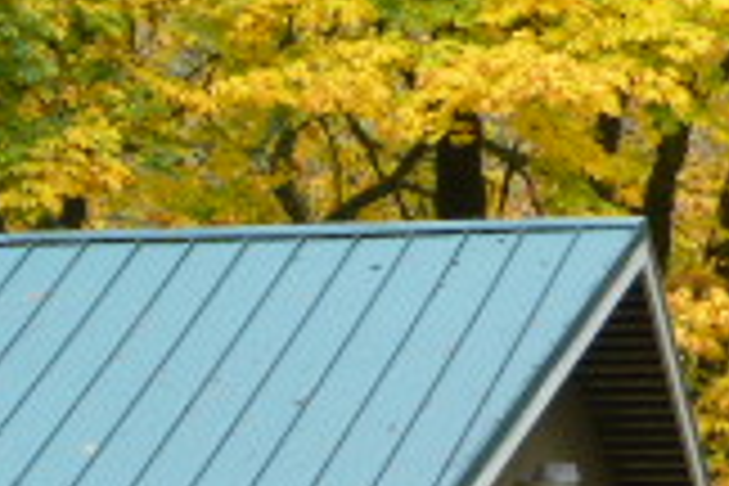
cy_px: 796
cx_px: -477
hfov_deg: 6.3
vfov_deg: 4.2
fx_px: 6560
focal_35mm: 324
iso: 200
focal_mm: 14.2
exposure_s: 1/125
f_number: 5.1
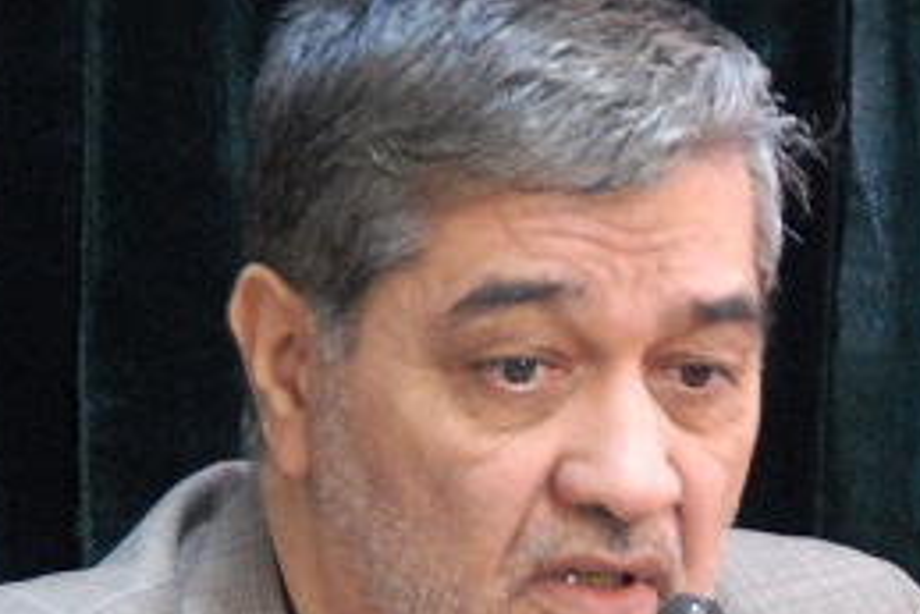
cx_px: 597
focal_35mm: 325
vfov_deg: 4.2
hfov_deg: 6.3
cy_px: 742
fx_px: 8321
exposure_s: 1/8
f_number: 7.1
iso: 1000
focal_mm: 75
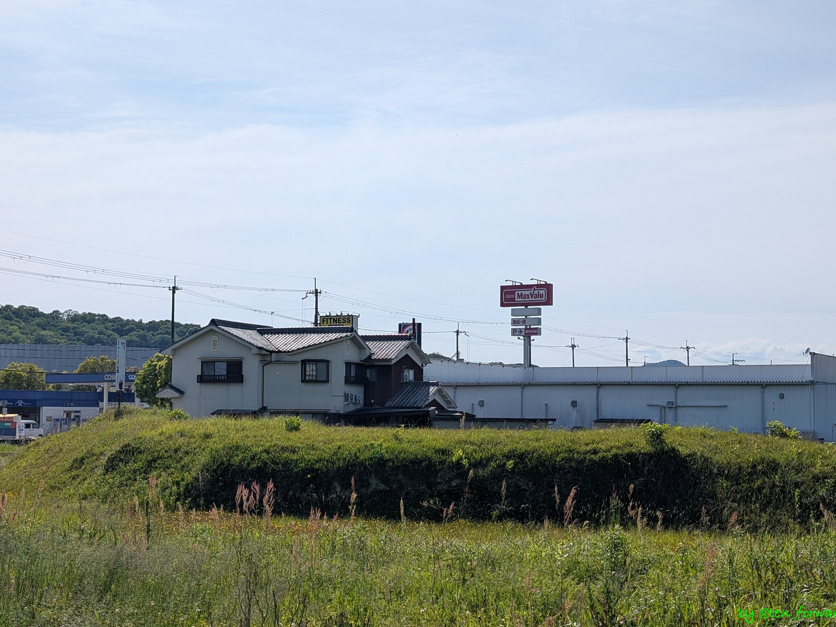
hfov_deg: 38.2
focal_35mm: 50
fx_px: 1207
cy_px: 307
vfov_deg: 29.1
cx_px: 425
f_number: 1.68
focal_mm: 6.9
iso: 21
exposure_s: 1/1957
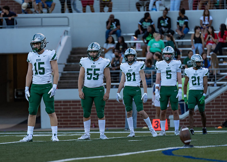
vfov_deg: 4.5
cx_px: 93
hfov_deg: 6.3
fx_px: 2073
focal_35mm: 322
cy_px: 82
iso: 500
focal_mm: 200
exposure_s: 1/1250
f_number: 2.8
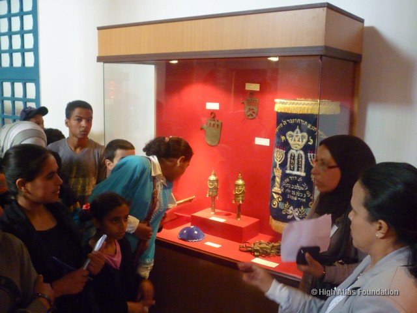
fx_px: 434
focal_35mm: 36
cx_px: 208
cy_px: 156
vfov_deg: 39.7
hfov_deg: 51.4
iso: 800
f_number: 3.7
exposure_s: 1/25
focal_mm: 6.3
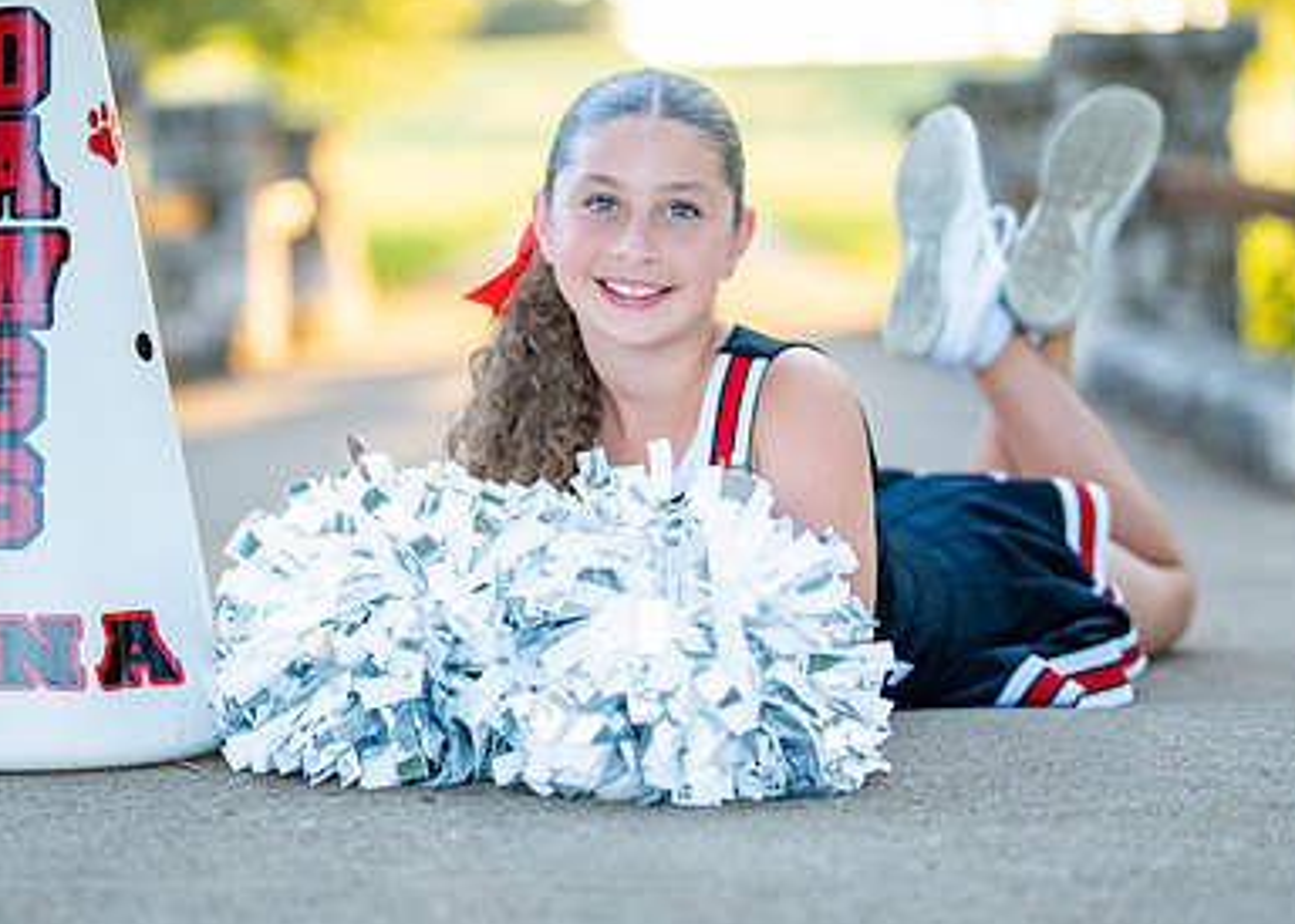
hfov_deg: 21.7
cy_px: 378
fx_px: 3382
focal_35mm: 92
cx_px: 604
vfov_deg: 15.5
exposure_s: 1/800
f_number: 1.2
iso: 200
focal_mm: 50
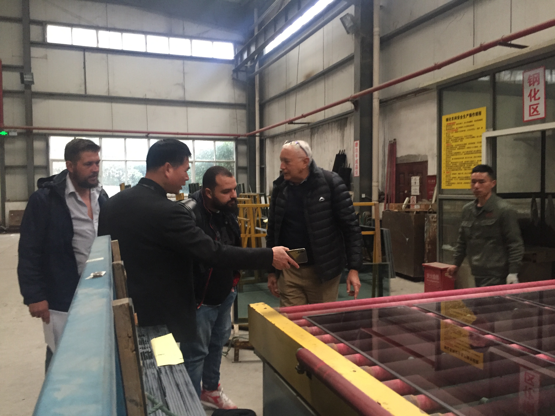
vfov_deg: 48.2
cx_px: 278
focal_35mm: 29
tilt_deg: -1.1
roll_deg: +0.1
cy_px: 208
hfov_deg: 61.7
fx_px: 465
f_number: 2.2
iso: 250
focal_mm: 4.15
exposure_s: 1/33
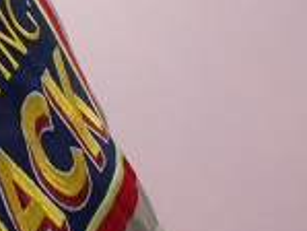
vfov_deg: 9.8
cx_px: -140
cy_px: -78
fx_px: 1314
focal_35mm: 148
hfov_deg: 12.7
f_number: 2.4
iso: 80
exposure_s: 1/120
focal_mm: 4.12
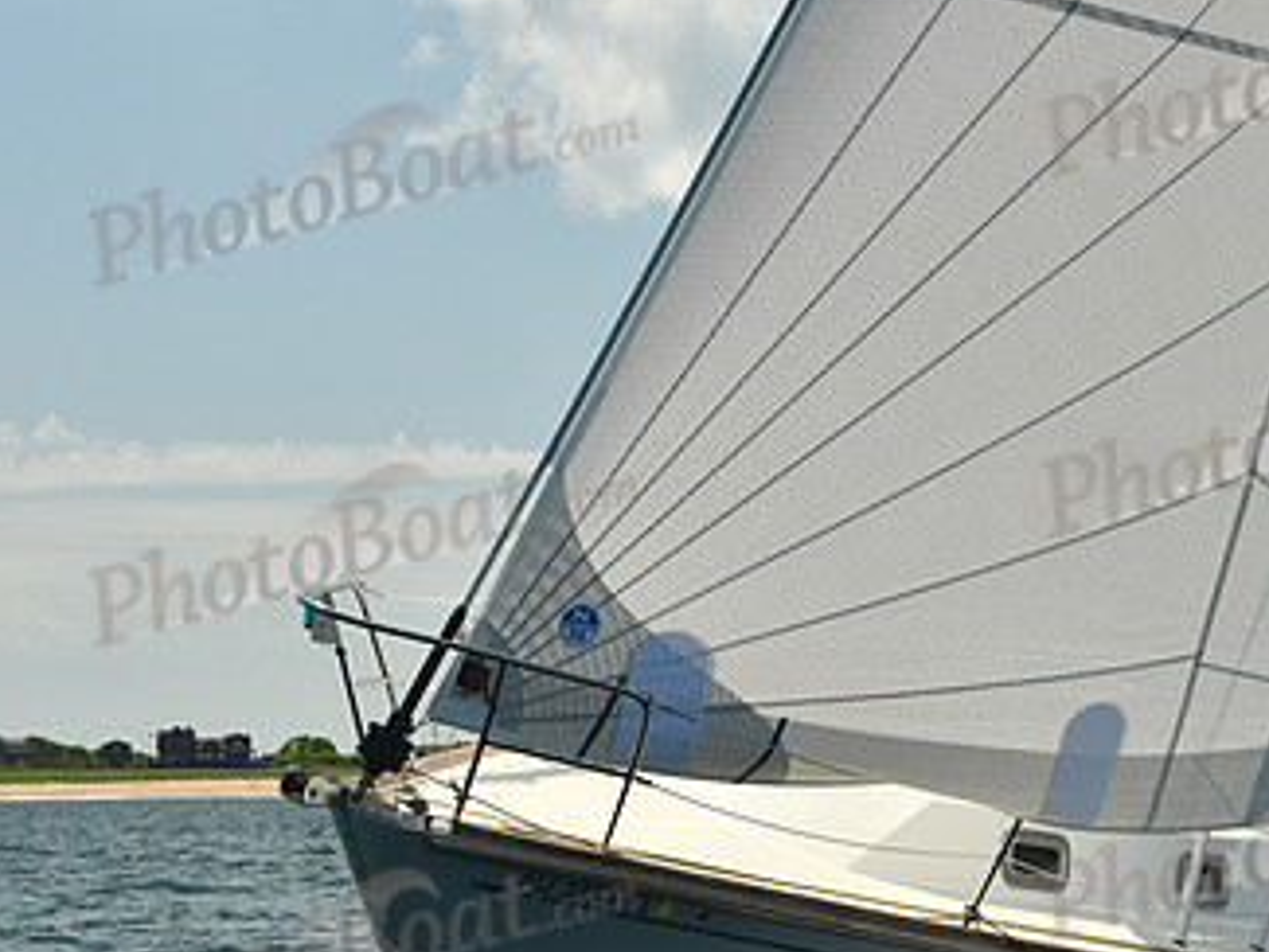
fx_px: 4401
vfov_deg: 12.3
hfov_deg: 16.4
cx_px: 843
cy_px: 693
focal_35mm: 120
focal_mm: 70
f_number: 8
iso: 320
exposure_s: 1/640
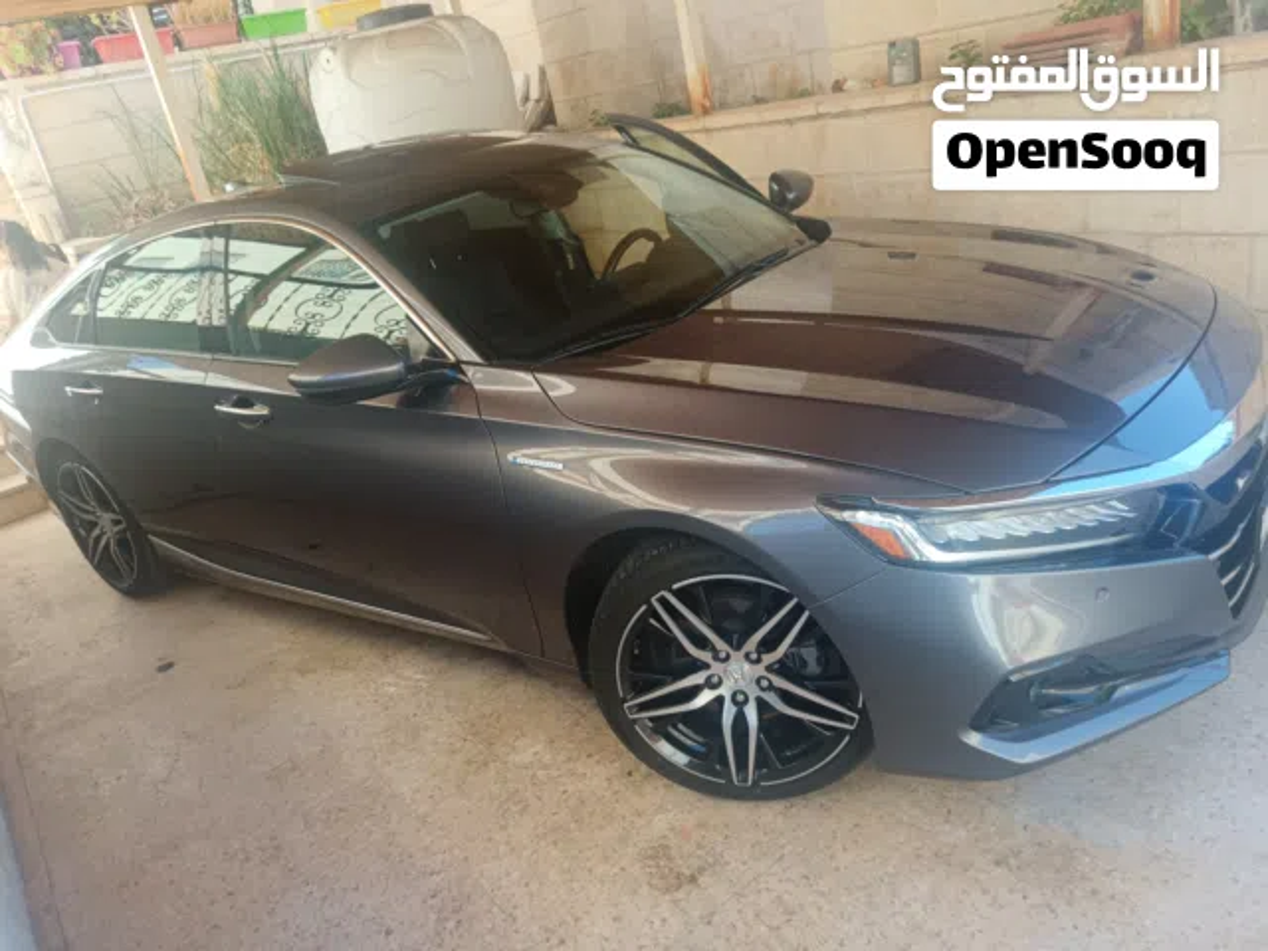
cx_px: 634
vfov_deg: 51.4
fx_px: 989
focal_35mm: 27
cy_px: 476
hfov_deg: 65.3
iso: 166
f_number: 1.9
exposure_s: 1/100
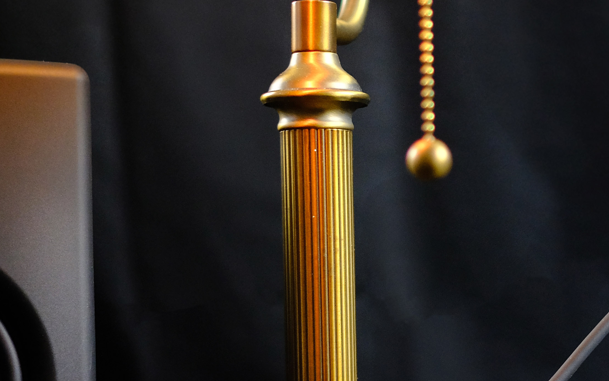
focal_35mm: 97
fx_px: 1610
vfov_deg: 13.2
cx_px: 509
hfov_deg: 21.1
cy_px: 413
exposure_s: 1/500
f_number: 1.4
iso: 1250
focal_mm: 23
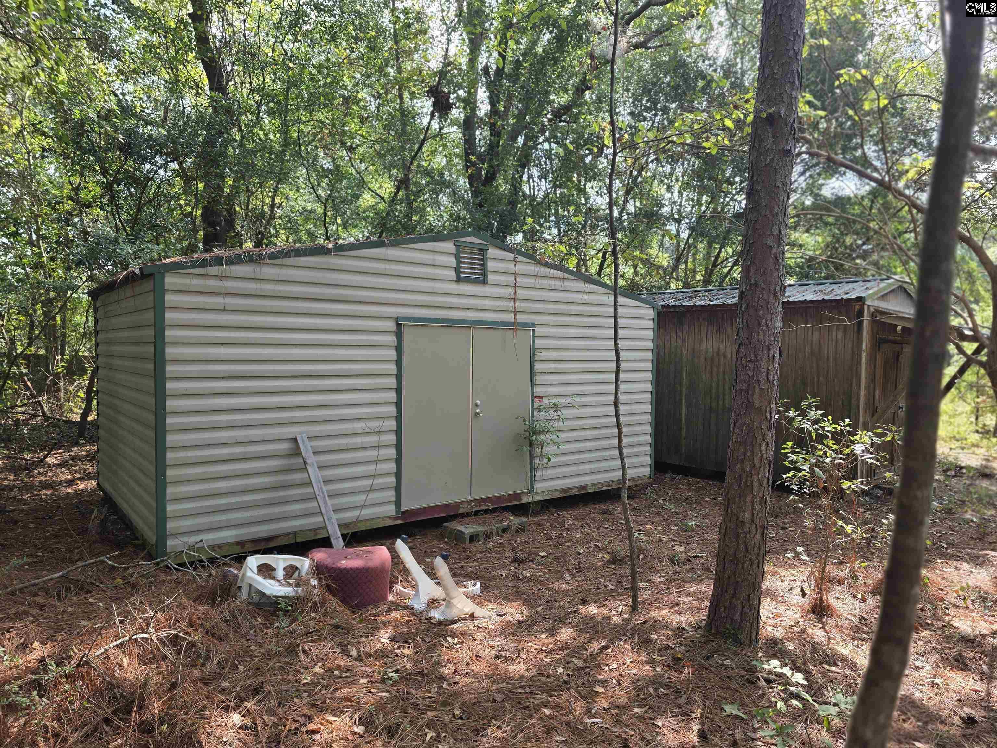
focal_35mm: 23
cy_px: 374
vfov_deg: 58.9
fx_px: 662
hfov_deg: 73.9
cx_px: 498
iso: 32
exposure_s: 1/180
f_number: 1.7
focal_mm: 6.3
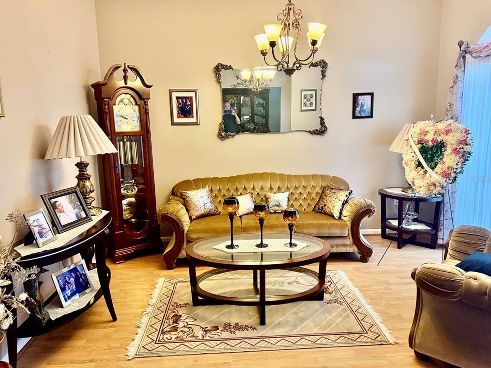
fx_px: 355
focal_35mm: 25
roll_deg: +1.1
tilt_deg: -8.6
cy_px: 179
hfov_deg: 69.4
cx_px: 247
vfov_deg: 54.9
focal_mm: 6.76
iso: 640
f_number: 1.78
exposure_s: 1/60
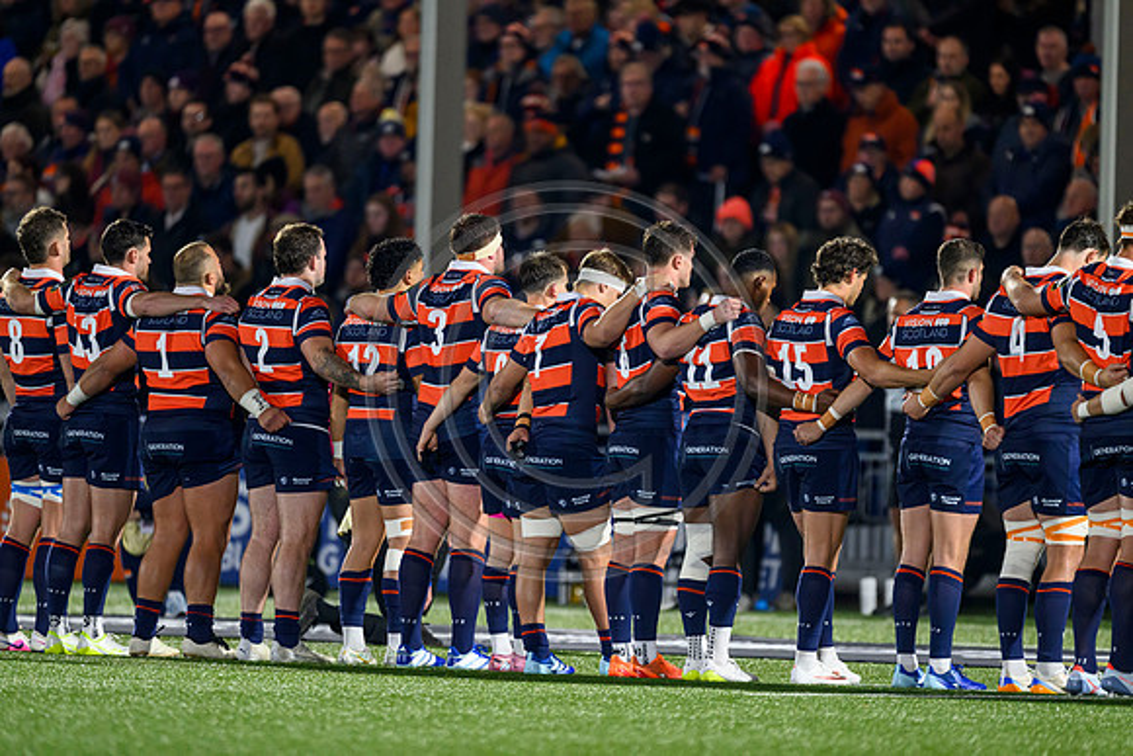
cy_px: 378
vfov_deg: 2.5
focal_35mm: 560
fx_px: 17628
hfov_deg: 3.7
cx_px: 566
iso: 4000
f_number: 4
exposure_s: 1/640
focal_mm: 560
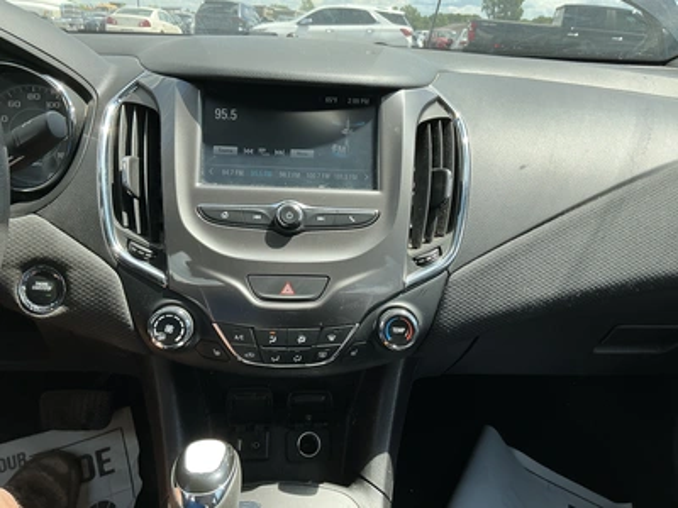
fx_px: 548
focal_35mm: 28
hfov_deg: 63.4
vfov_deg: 49.7
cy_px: 254
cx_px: 339
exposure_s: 1/318
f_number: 1.8
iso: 25
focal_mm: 3
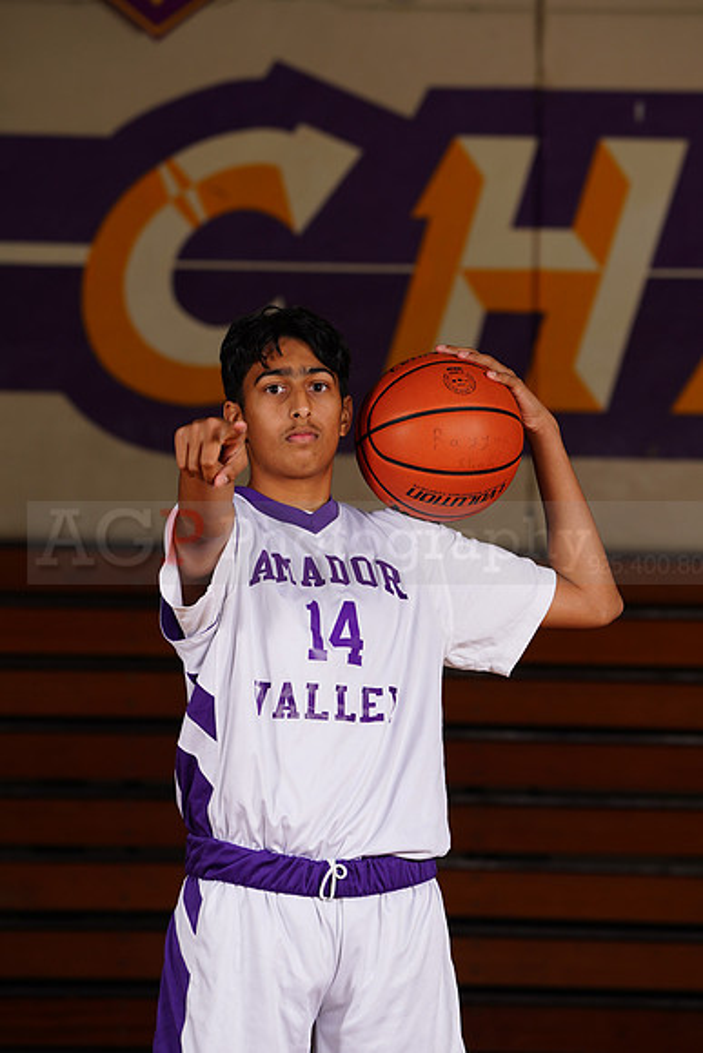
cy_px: 526
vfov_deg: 10.7
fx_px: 5620
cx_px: 352
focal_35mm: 192
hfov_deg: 7.2
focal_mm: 192
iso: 200
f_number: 8
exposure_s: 1/200
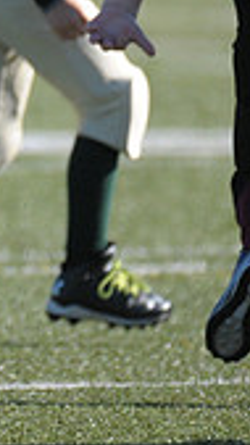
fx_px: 21011
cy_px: 14
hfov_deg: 0.7
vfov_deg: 1.2
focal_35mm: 1782
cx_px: -434
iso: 640
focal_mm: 330
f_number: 4
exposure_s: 1/2500
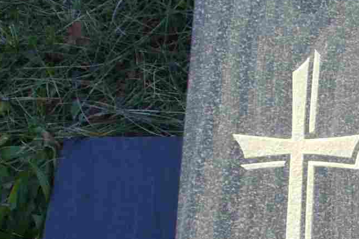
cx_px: 521
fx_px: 1506
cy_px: 387
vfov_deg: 8.8
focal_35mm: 151
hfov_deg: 12.9
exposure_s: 1/250
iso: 80
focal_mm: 6.1
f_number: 2.8
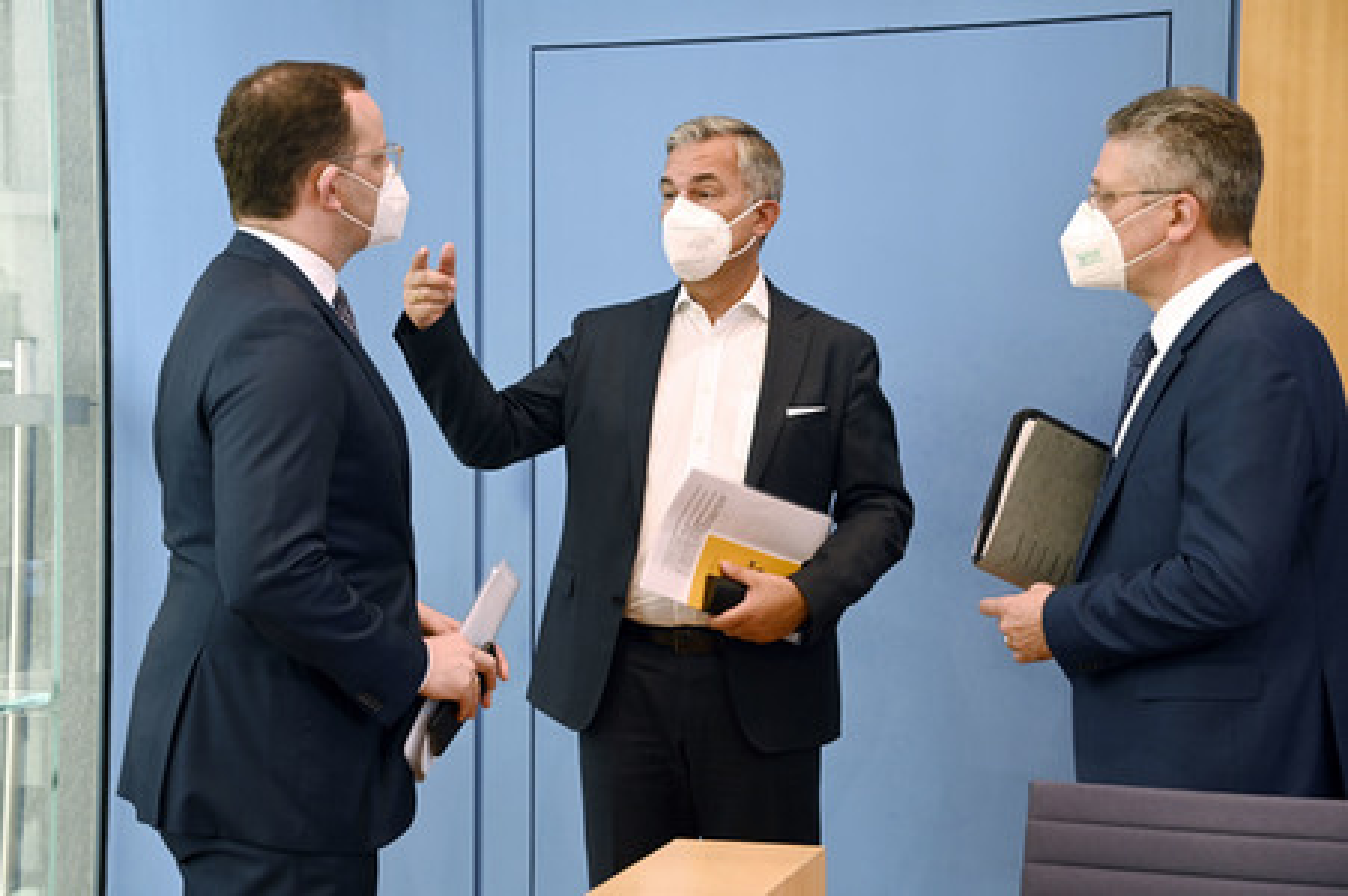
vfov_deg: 20.0
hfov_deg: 29.7
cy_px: 448
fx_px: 2544
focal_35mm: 68
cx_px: 674
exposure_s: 1/400
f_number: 5.6
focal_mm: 68
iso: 1600
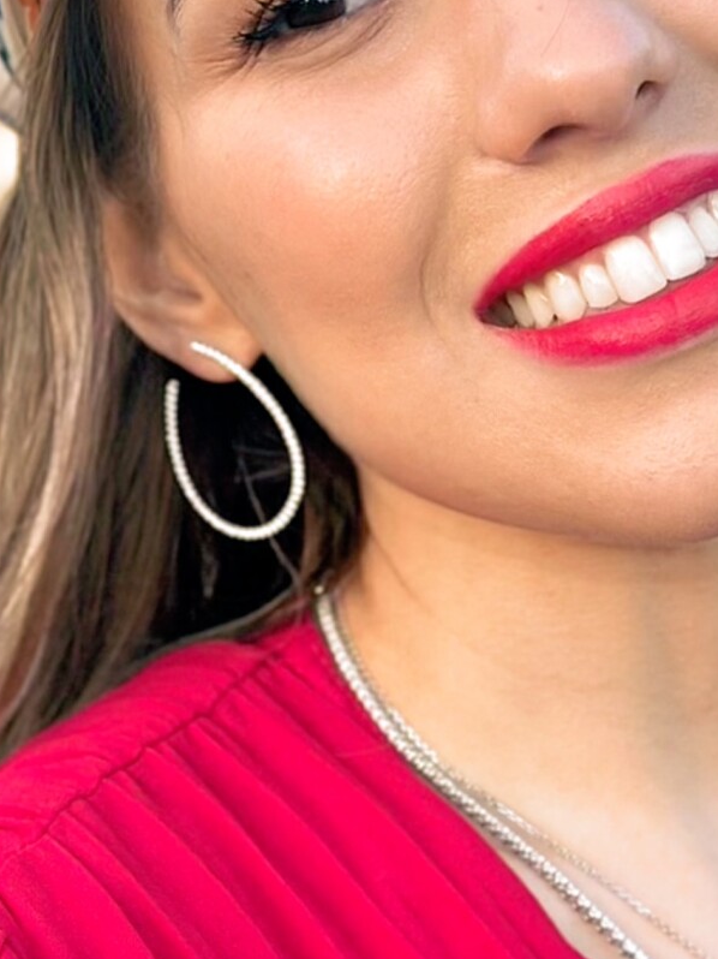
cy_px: 668
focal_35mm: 154
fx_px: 4261
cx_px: 386
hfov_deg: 9.6
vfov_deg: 12.8
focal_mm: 6.86
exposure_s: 1/384
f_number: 1.78
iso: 80
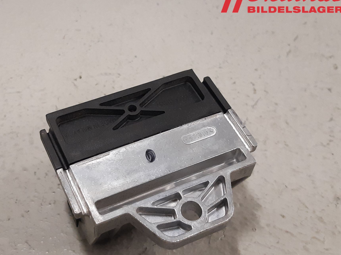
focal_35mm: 31
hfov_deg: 58.0
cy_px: 131
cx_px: 140
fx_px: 305
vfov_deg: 45.4
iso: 200
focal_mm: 3.93
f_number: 1.7
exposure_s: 1/60
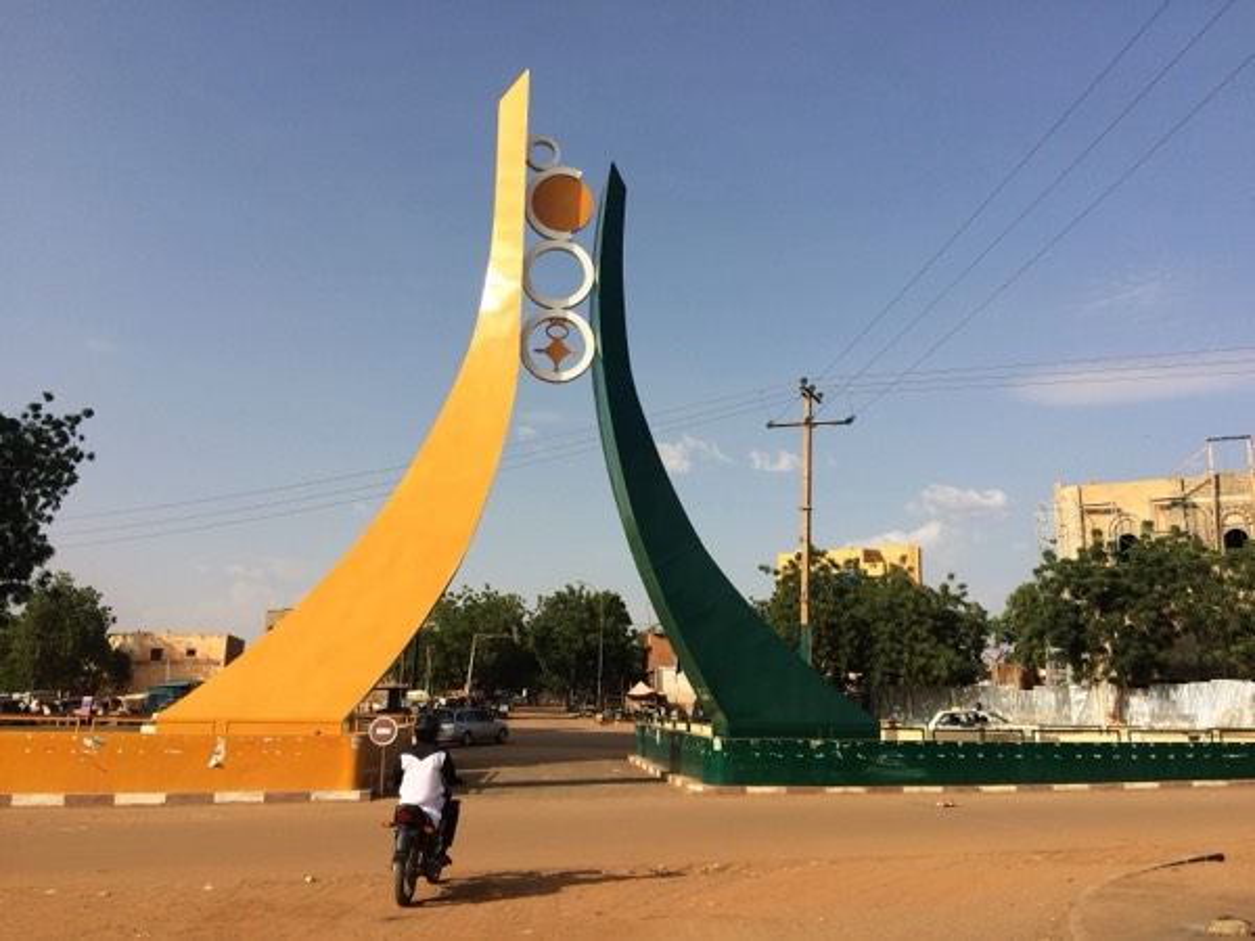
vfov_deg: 48.2
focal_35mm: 29
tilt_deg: +12.5
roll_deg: -1.5
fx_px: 1051
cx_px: 628
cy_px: 470
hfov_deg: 61.7
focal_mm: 4.15
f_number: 2.2
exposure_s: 1/2160
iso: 32
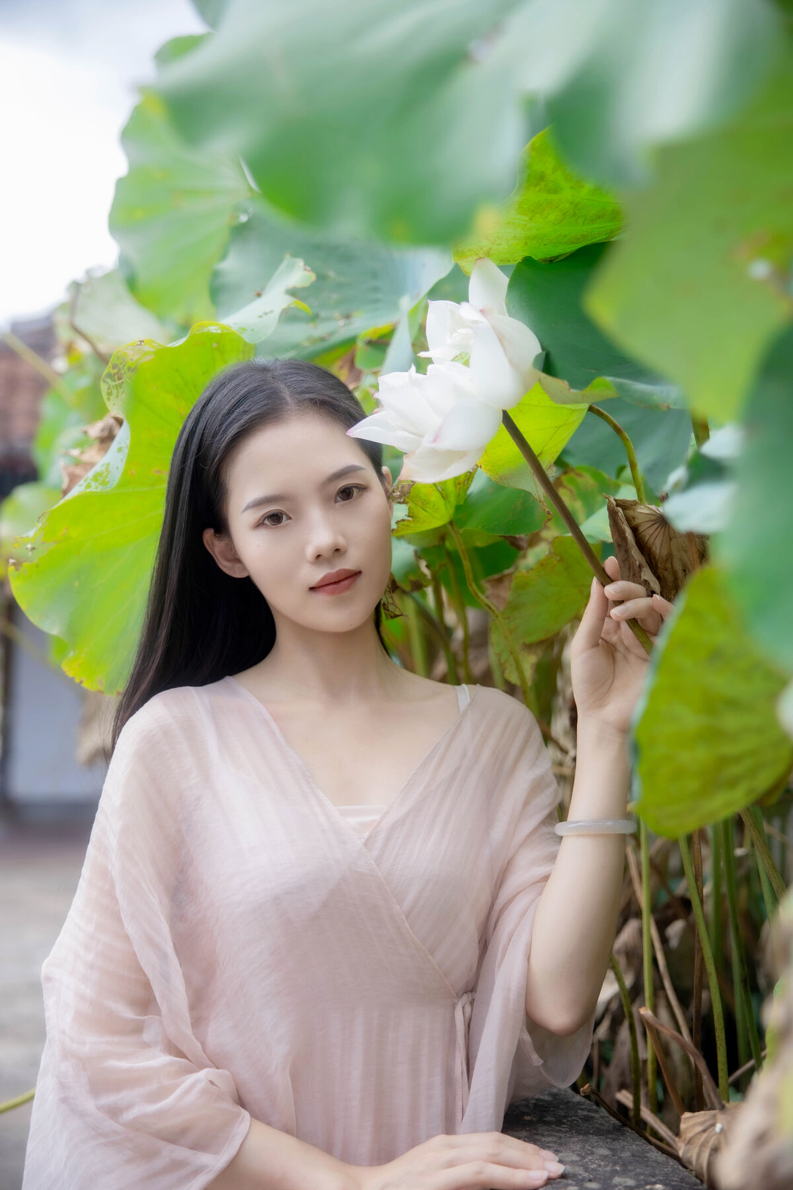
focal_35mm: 48
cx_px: 396
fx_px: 1586
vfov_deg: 41.1
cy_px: 595
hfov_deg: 28.1
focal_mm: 48
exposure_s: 1/400
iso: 100
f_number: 2.8
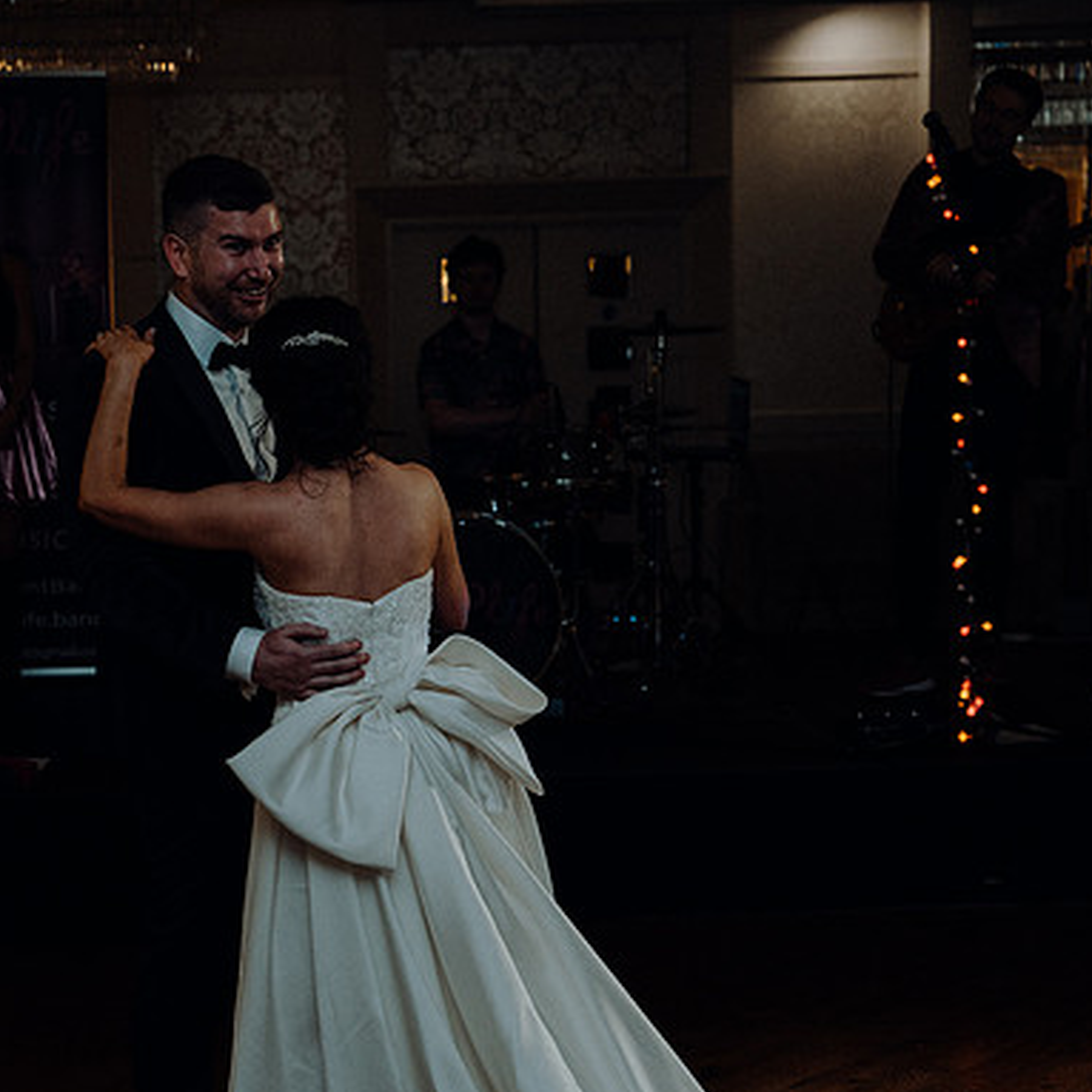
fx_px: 2391
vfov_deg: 25.7
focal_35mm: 67
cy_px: 546
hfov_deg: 25.5
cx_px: 339
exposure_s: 1/160
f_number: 3.5
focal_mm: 52
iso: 2500
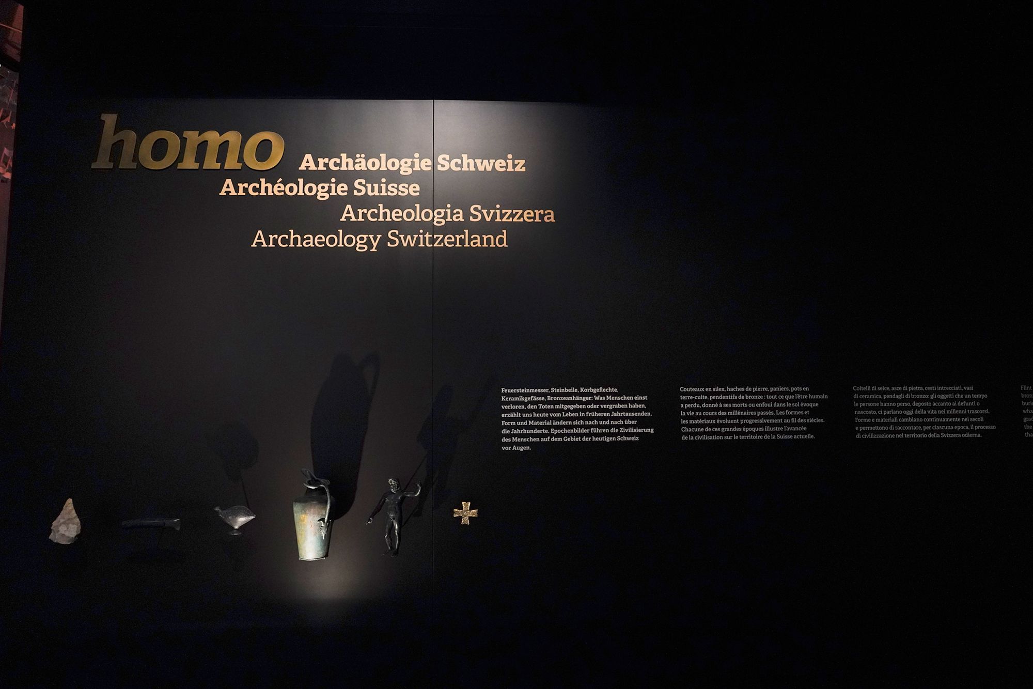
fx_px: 689
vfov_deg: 53.1
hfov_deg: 73.7
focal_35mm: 24
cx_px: 516
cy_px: 344
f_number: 2.8
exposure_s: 1/80
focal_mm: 24
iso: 3200
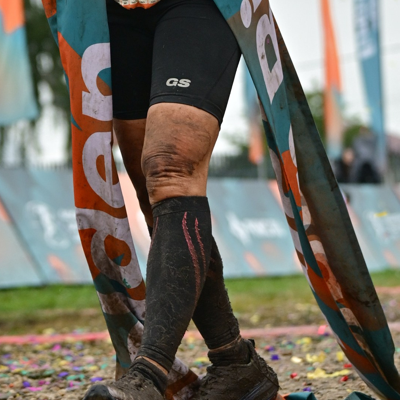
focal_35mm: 187
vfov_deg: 9.1
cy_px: -209
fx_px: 2445
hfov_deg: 9.4
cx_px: 183
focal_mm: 58
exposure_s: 1/1000
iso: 640
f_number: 2.4
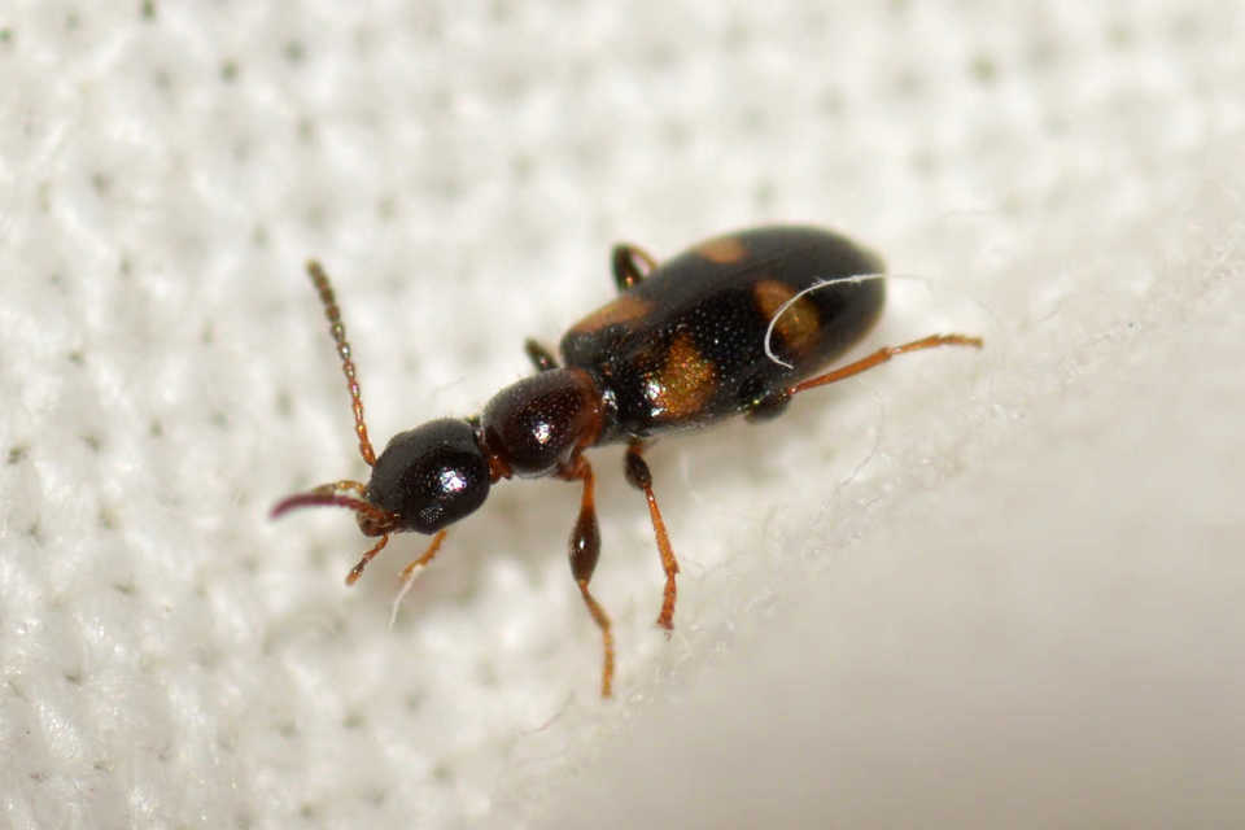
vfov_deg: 9.1
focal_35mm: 150
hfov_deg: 13.7
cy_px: 415
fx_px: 5187
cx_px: 622
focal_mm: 100
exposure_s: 1/200
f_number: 18
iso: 100
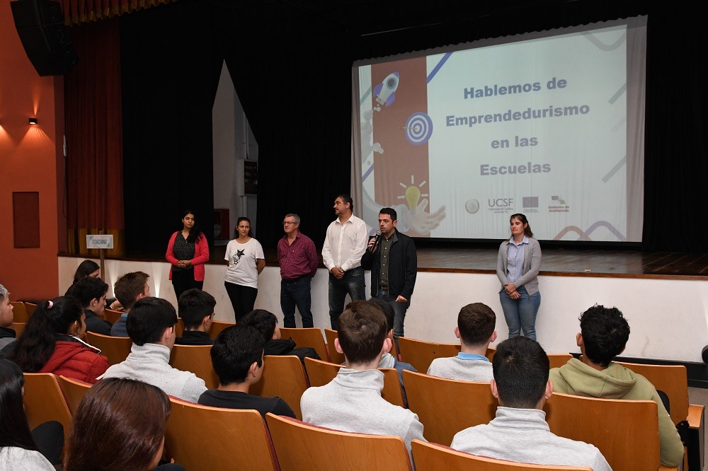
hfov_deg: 53.1
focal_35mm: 36
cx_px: 354
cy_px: 236
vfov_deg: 36.8
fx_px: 708
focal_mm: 24
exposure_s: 1/80
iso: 2000
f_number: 5
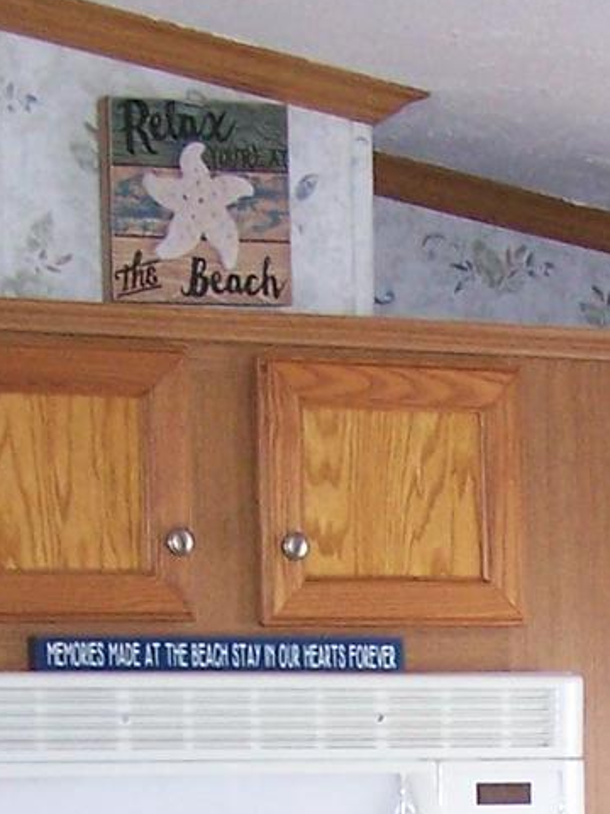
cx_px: 670
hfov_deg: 9.1
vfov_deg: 11.8
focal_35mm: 162
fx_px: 3806
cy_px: 1145
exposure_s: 1/60
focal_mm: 6.3
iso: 140
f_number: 2.8
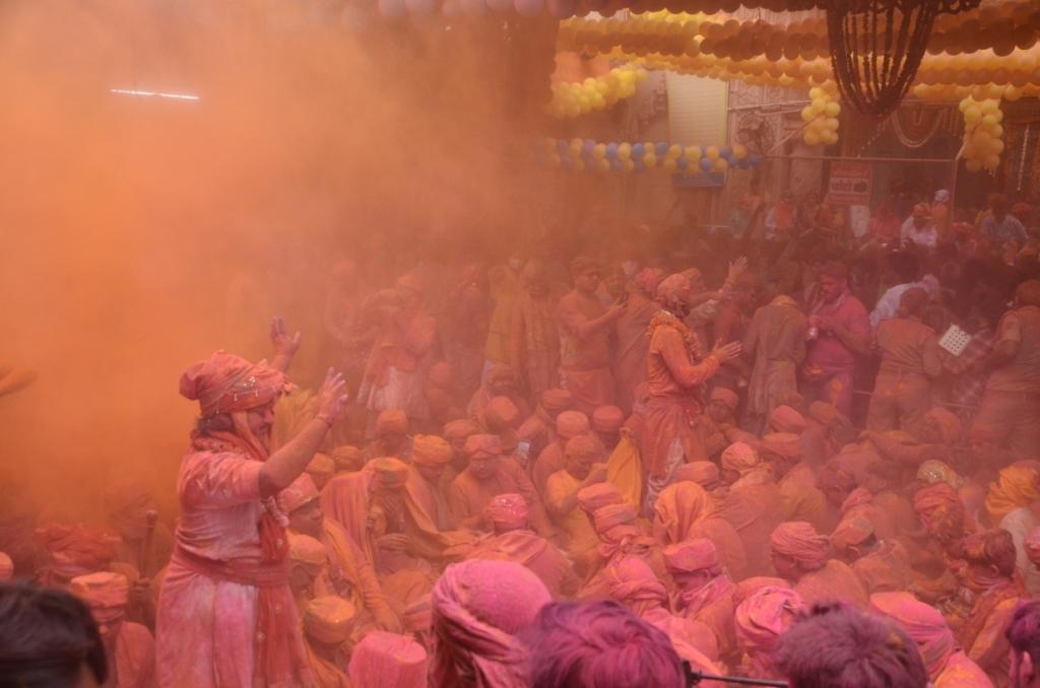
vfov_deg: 34.1
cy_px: 344
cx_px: 520
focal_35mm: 39
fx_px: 1124
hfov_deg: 49.6
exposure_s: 1/160
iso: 1000
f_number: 5.6
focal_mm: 26
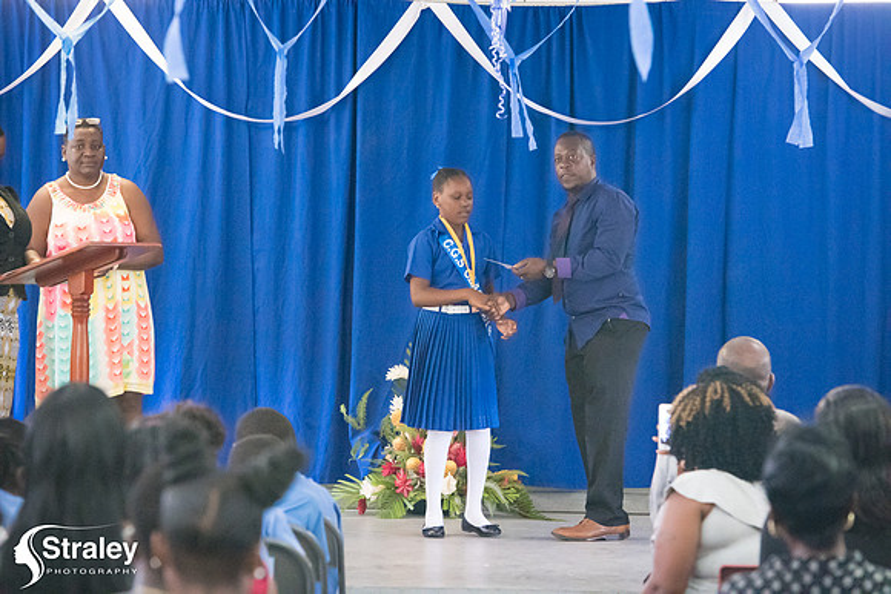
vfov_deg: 8.6
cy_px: 297
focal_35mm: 160
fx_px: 3961
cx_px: 446
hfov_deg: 12.8
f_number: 6.3
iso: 25600
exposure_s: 1/200
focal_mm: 160
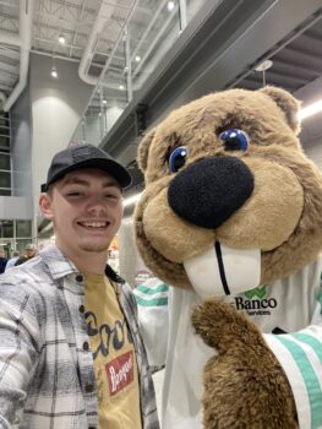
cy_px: 214
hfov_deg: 58.9
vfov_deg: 73.9
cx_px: 161
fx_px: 285
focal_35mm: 23
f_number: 2.2
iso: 400
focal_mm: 2.71
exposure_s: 1/30
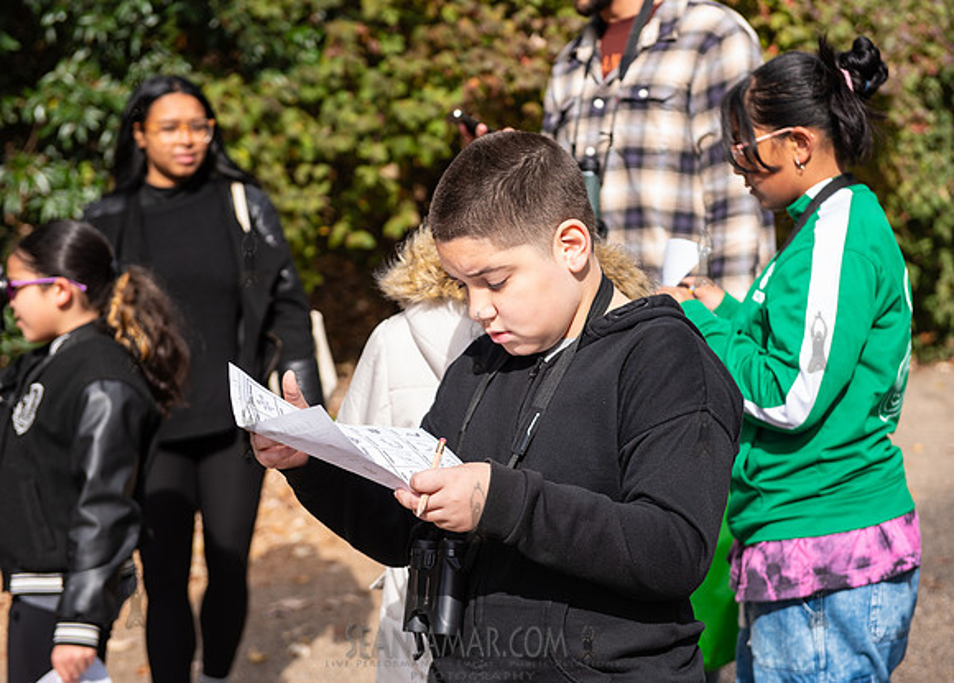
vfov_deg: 21.1
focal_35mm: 68
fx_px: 1836
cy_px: 354
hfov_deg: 29.1
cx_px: 533
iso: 160
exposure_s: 1/640
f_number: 4
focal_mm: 62
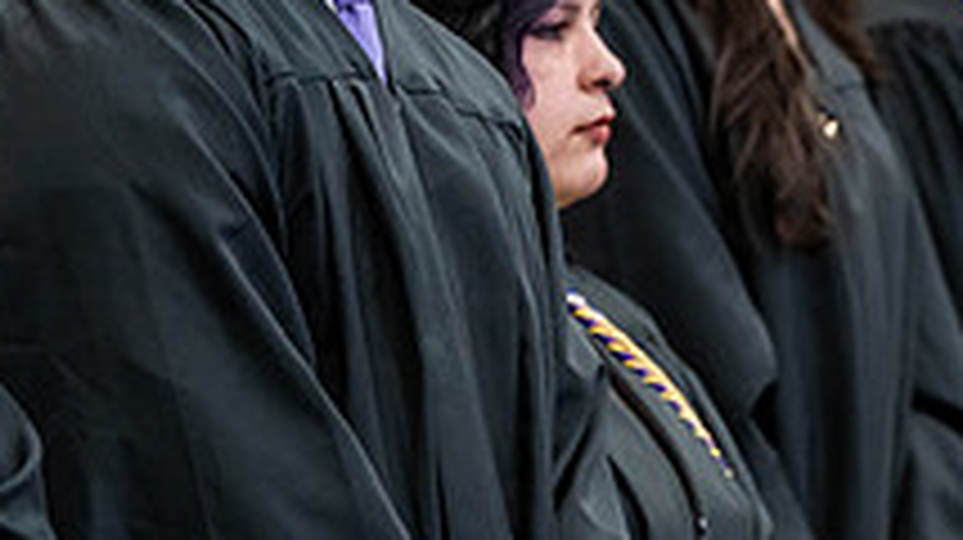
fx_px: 8344
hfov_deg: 6.6
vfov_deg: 3.7
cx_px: 162
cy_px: -11
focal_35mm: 327
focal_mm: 115
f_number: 3.2
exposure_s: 1/200
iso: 2500
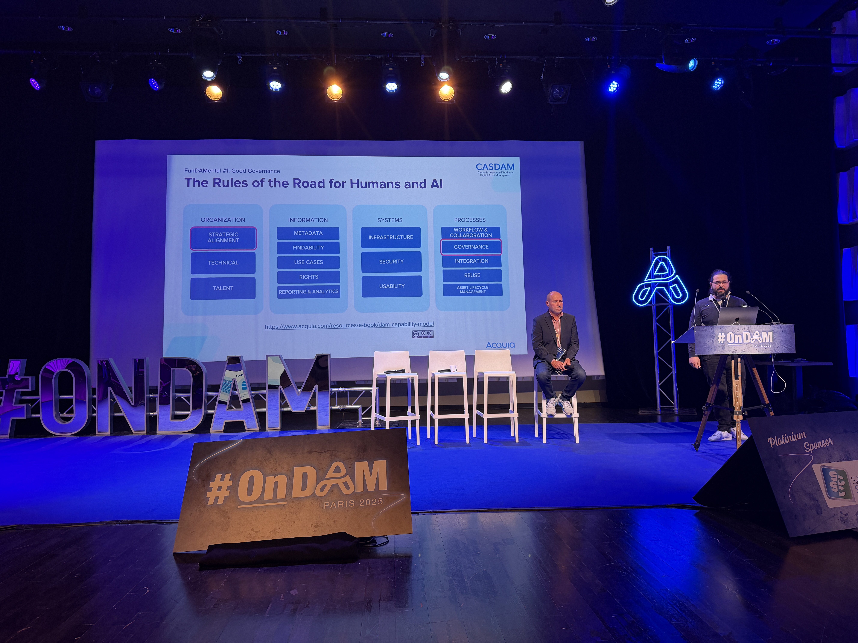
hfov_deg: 71.6
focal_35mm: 24
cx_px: 429
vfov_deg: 56.8
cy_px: 322
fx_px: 595
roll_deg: +1.4
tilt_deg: +2.1
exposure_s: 1/50
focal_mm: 6.76
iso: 160
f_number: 1.78
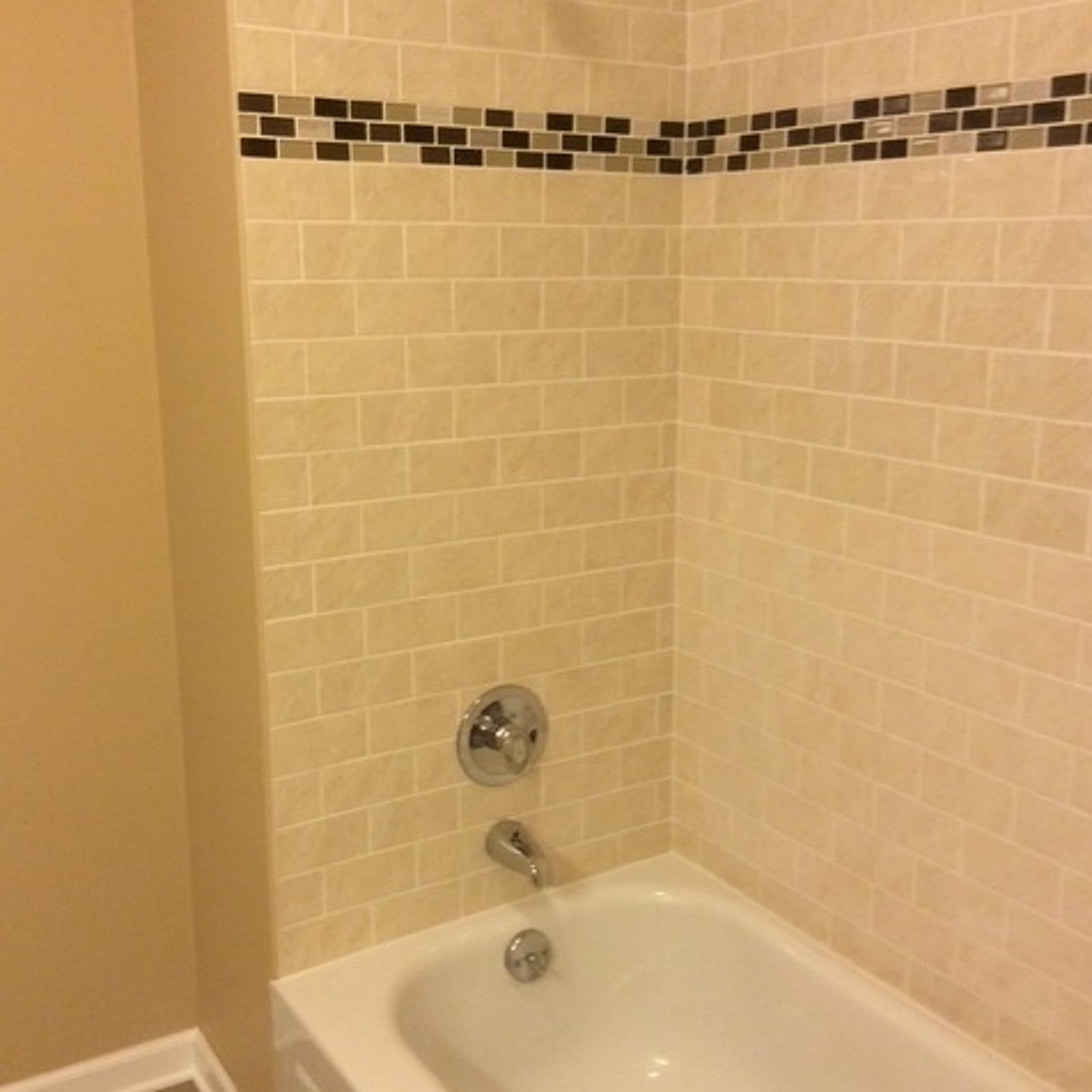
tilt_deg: -12.1
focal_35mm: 38
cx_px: 546
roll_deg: -0.4
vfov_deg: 43.9
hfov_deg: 43.9
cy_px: 530
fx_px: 1356
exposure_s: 1/24
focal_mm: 3.3
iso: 125
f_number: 2.4
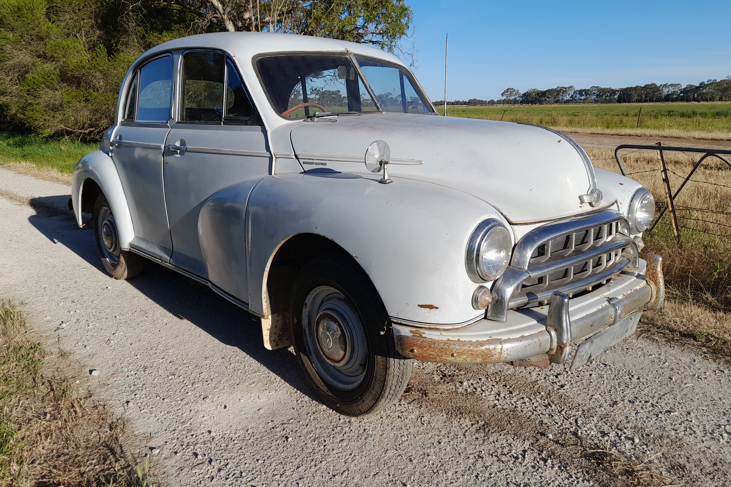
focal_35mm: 27
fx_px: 548
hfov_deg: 67.4
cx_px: 362
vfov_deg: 47.9
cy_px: 241
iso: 20
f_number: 2
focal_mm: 4.6
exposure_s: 1/811
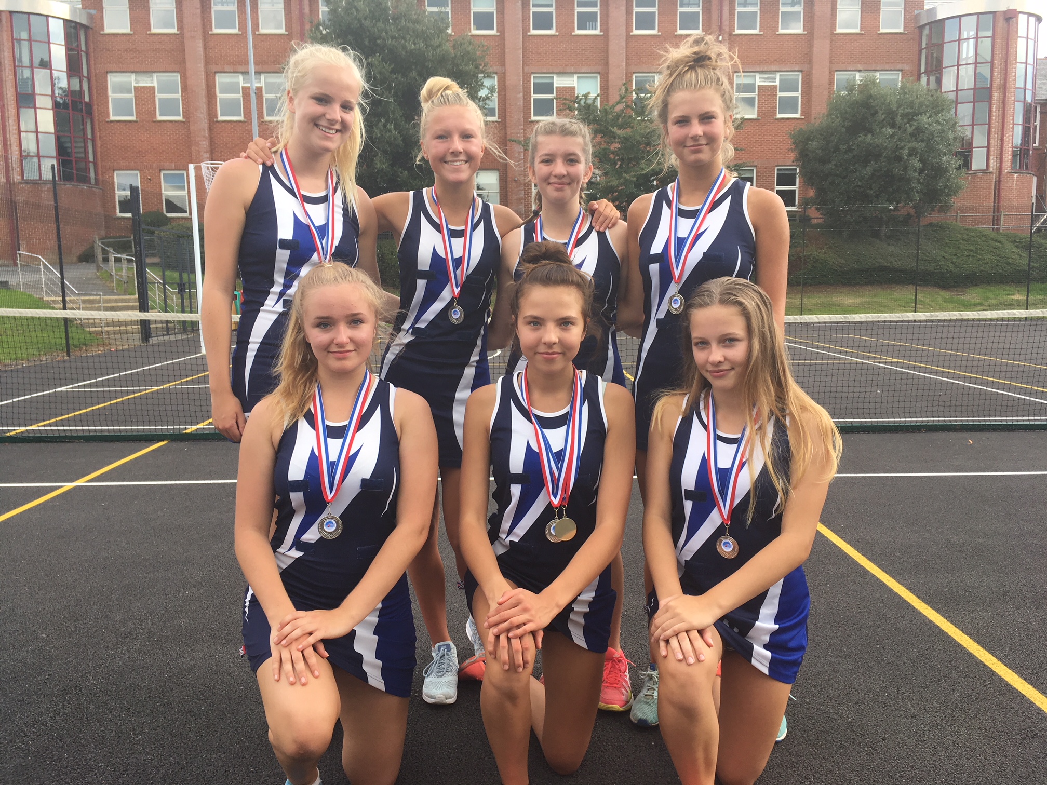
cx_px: 524
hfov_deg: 61.7
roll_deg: +0.4
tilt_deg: -7.4
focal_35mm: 29
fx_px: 877
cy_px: 392
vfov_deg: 48.2
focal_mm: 4.15
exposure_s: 1/400
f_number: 2.2
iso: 25
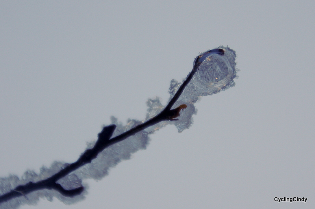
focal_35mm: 405
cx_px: 158
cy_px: 104
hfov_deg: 5.1
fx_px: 3541
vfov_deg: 3.4
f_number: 6.3
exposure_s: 1/500
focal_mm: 270
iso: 400
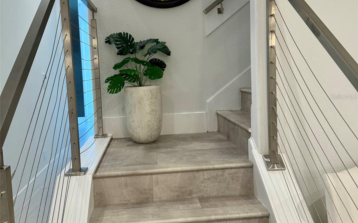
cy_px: 97
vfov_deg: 37.2
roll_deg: +1.3
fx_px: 332
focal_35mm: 34
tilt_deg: -2.6
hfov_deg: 56.7
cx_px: 179
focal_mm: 6.76
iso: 200
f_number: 1.78
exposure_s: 1/120
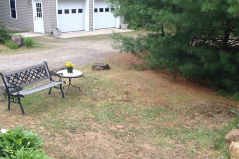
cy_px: 107
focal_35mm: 57
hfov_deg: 35.0
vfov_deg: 23.7
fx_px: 379
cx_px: 112
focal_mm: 4.28
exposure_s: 1/120
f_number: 2.4
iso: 64
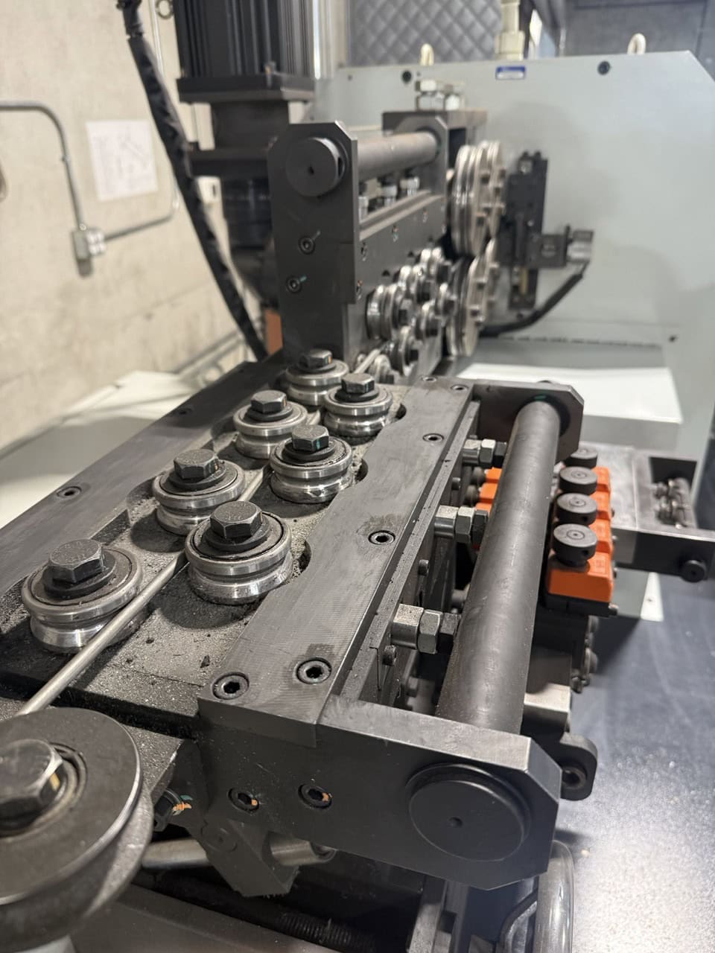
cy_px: 476
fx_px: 661
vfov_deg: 71.6
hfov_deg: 56.8
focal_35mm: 24
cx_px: 358
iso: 250
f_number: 1.8
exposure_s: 1/60
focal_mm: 6.8
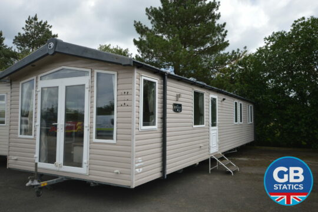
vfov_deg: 43.6
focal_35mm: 30
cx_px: 159
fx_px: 265
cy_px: 106
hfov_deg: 61.9
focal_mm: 20
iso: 100
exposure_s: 1/200
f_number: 7.1
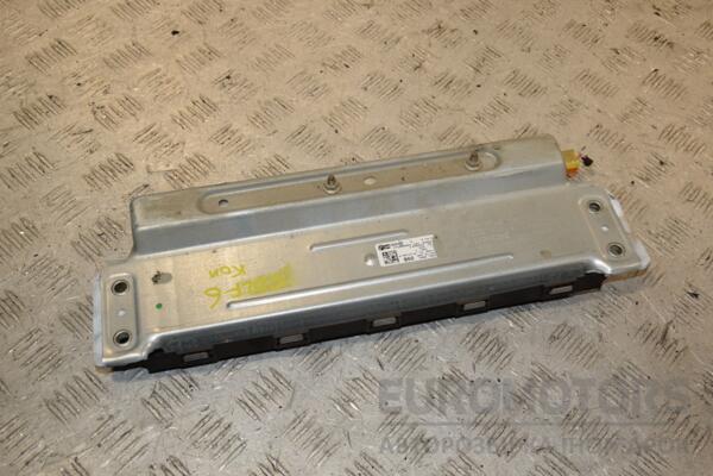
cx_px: 356
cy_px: 238
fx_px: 772
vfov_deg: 34.2
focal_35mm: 39
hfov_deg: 49.6
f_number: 9
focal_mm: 26
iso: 800
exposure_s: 1/200
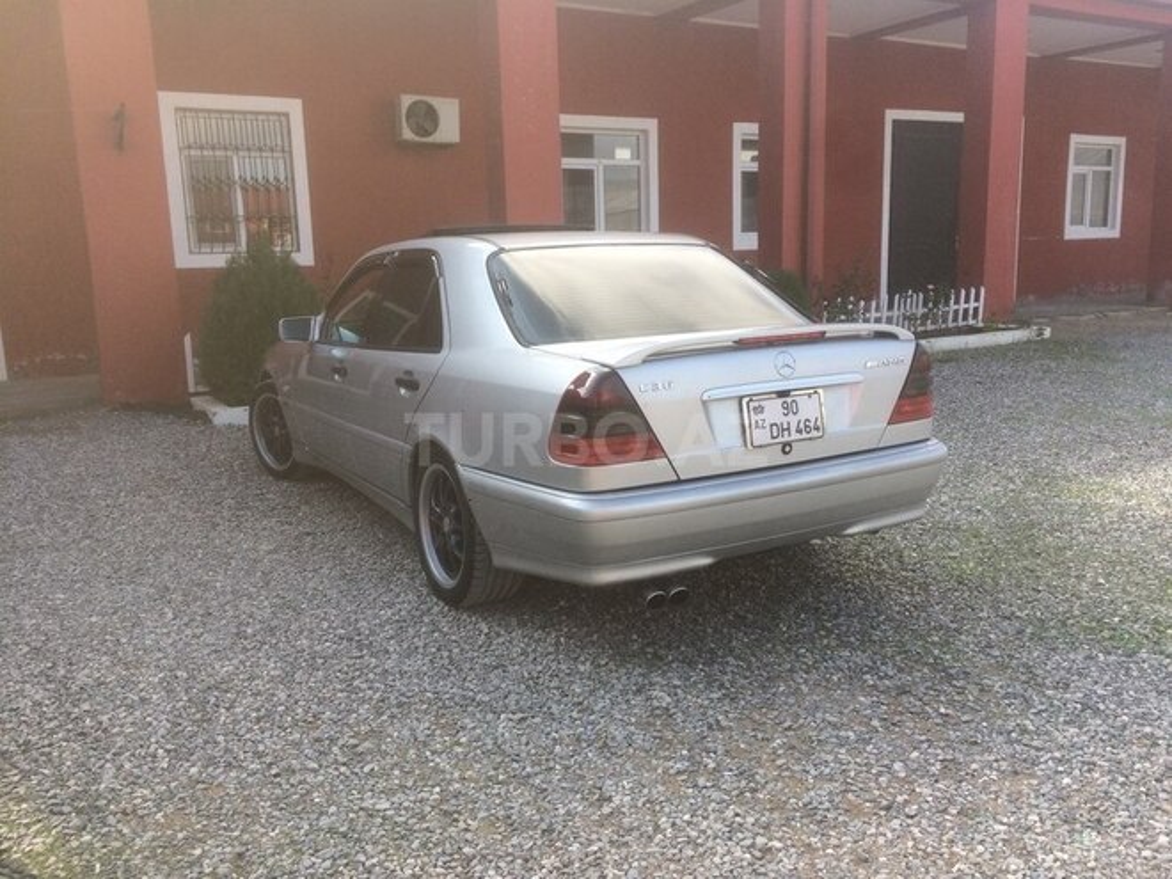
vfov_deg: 48.2
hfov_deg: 61.7
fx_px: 982
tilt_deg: -10.3
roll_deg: +2.0
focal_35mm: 29
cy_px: 440
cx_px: 586
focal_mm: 4.15
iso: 32
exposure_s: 1/684
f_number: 2.2
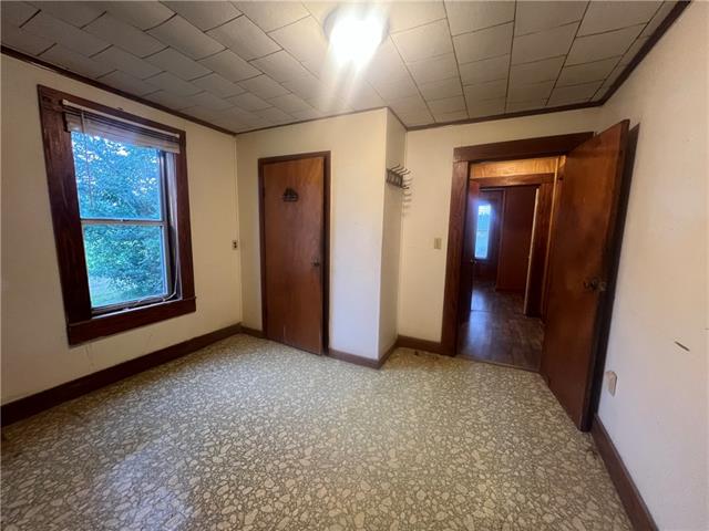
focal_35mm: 13
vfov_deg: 89.9
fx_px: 266
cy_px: 266
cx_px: 354
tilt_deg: -7.2
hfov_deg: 106.2
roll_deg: -0.7
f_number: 1.8
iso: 400
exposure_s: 1/60
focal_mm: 1.57
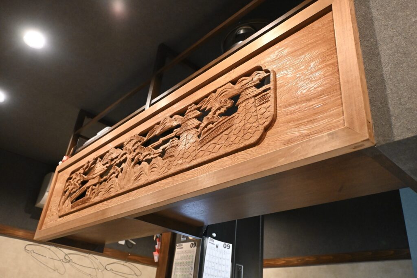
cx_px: 208
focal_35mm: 30
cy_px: 139
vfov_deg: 43.6
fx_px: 347
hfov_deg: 61.9
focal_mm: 20
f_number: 3.8
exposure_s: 1/60
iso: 3600
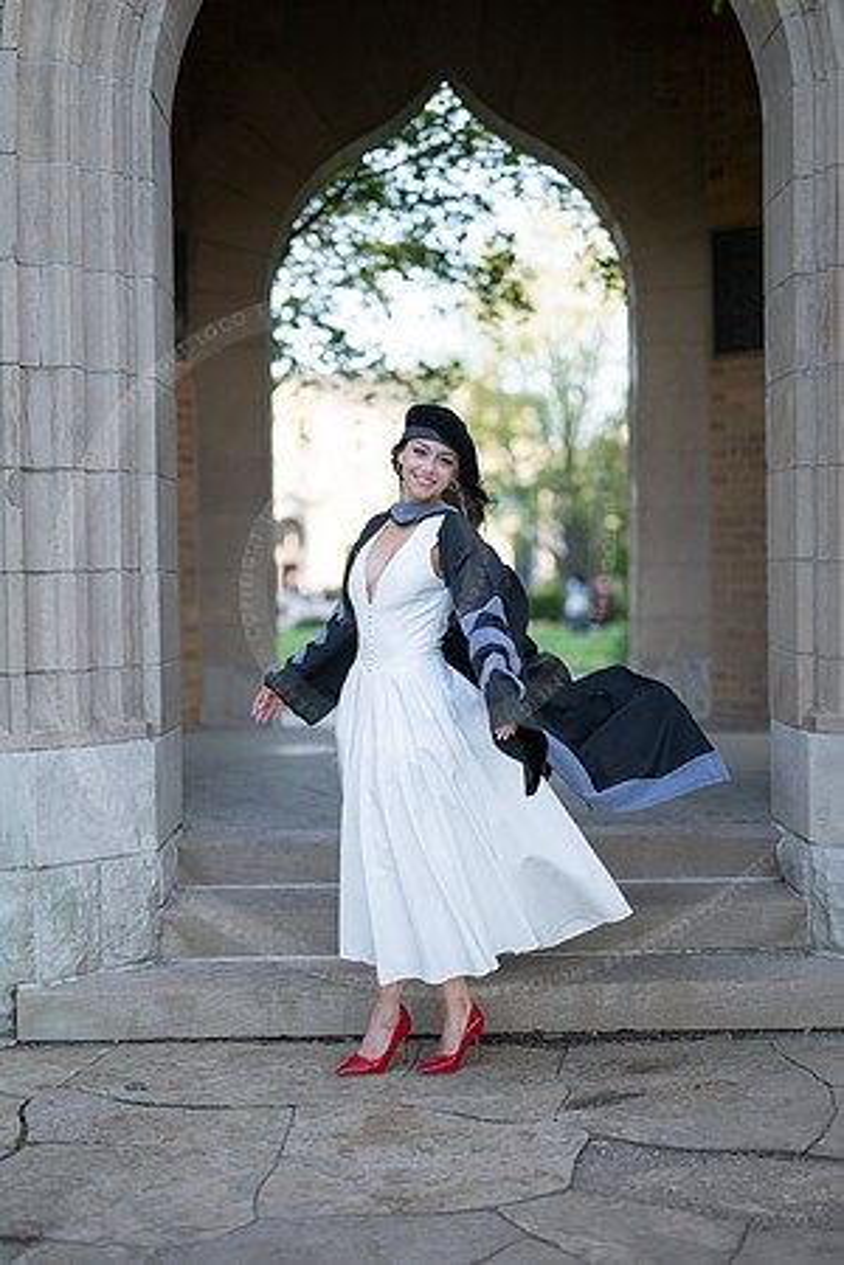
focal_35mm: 50
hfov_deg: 27.0
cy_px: 632
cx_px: 422
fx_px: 1758
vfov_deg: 39.6
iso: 200
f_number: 1.3
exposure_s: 1/1000
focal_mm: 50
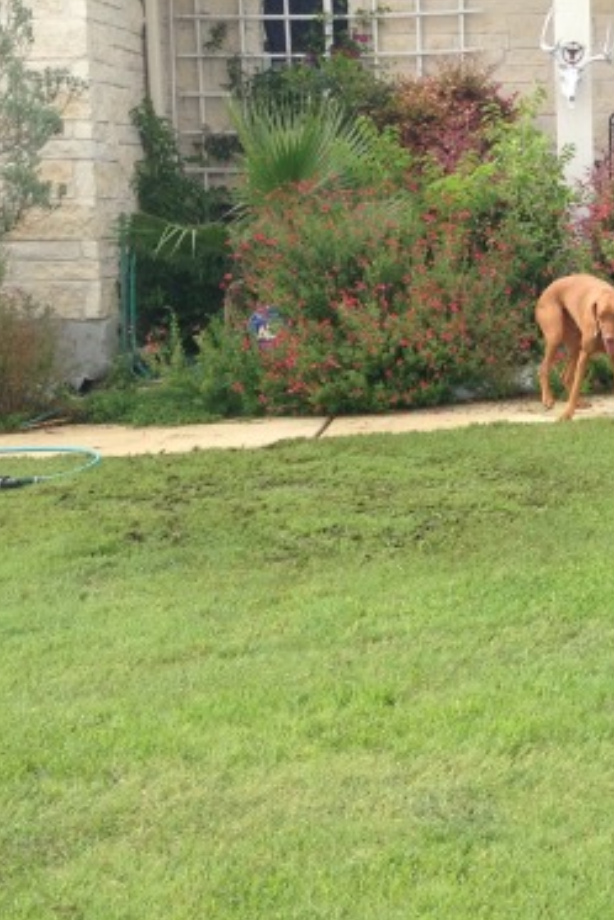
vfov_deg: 26.0
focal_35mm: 78
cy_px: 422
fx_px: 1993
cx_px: 614
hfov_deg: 17.1
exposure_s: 1/726
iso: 50
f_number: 2.4
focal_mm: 4.28
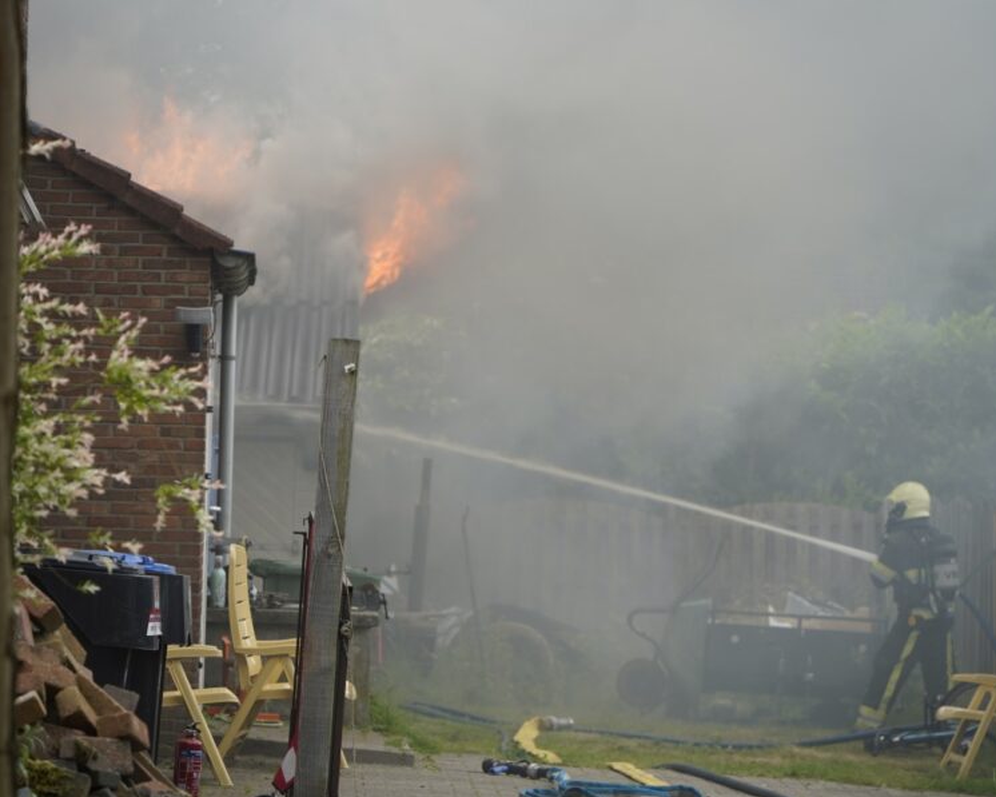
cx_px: 483
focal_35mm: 180
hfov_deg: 10.7
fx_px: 5307
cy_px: 399
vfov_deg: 8.6
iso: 250
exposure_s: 1/160
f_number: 5.6
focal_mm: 159
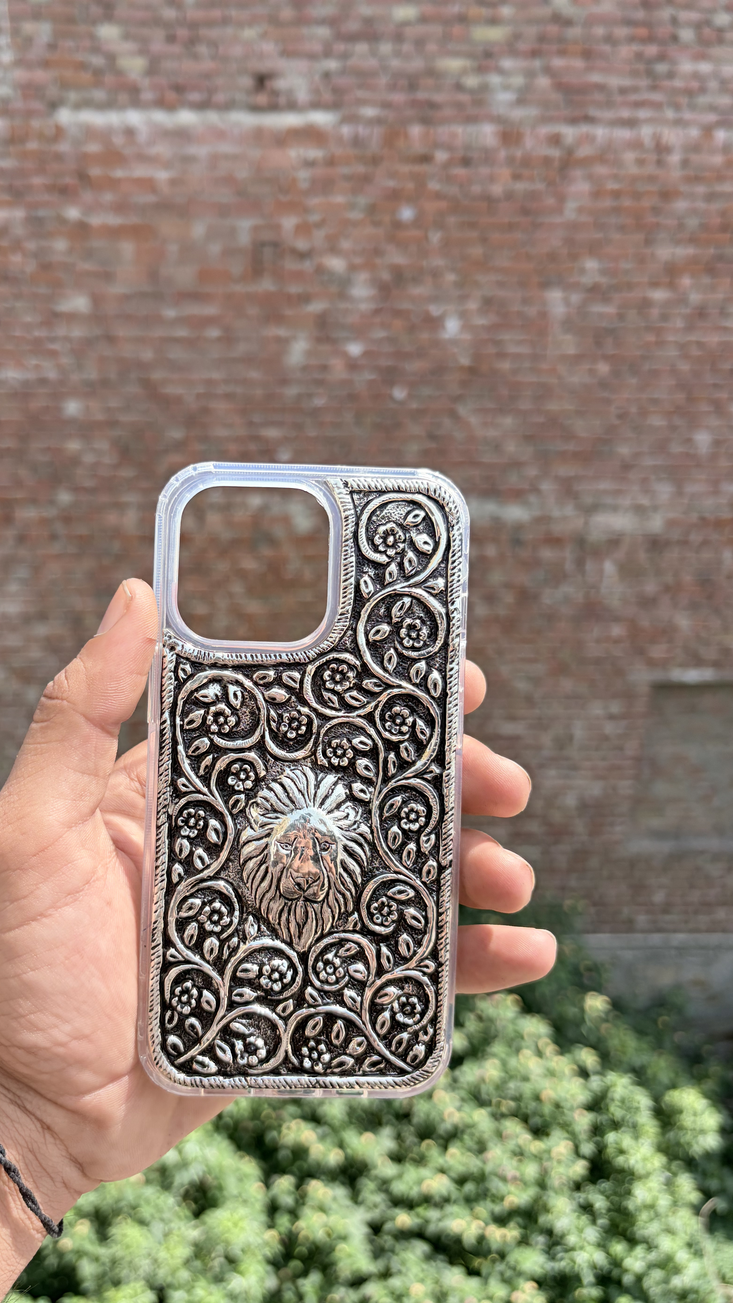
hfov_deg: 39.8
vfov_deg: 66.1
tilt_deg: -23.7
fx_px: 1002
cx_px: 259
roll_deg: -0.8
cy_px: 644
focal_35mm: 29
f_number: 1.6
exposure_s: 1/1517
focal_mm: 5.96
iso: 50
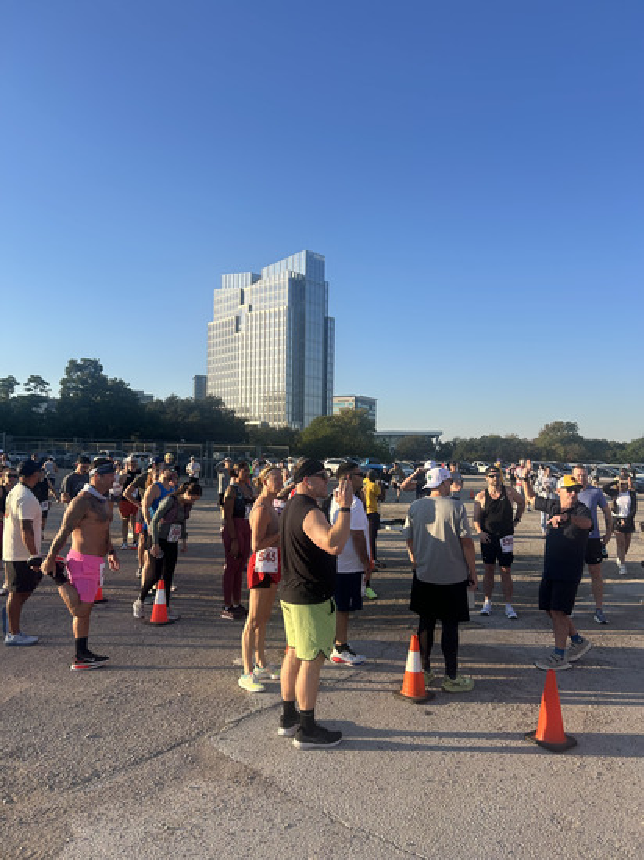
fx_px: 645
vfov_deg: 67.3
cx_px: 322
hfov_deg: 53.0
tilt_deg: +1.1
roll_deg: -0.7
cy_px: 430
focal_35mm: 26
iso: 50
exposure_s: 1/2457
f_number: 1.5
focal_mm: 5.7
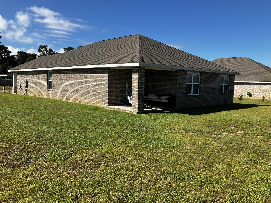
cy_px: 102
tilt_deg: -3.4
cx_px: 136
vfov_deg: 49.7
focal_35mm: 28
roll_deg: -0.5
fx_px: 219
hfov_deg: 63.4
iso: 32
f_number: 1.8
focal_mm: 3.99
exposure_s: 1/1799
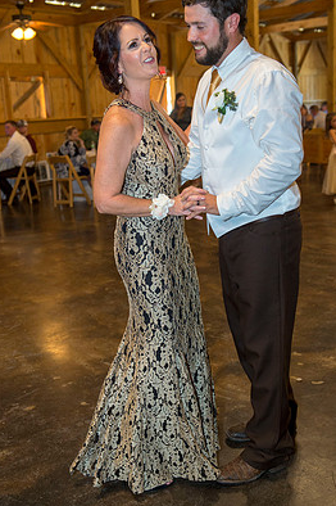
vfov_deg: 41.1
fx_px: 673
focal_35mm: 48
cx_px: 185
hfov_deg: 28.0
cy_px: 254
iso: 1600
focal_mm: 42
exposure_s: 1/125
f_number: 4
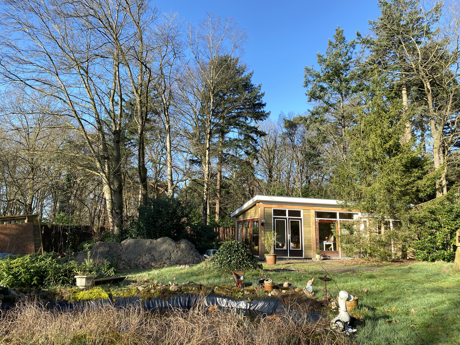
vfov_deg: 53.1
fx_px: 346
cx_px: 230
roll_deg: -1.3
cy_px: 172
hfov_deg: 67.3
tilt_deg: +11.8
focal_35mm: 26
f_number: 1.8
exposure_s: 1/827
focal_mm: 4.25
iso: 32
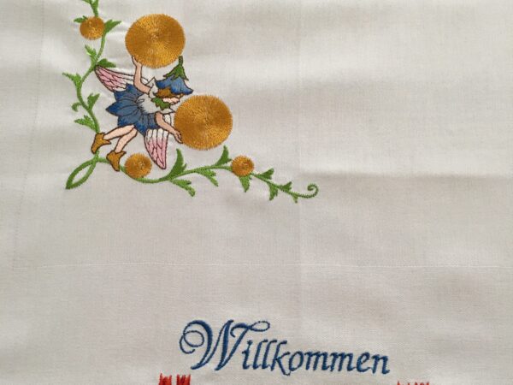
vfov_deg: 48.2
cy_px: 192
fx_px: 430
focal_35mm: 29
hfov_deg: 61.7
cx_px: 256
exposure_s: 1/33
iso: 64
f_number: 2.2
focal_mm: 4.15
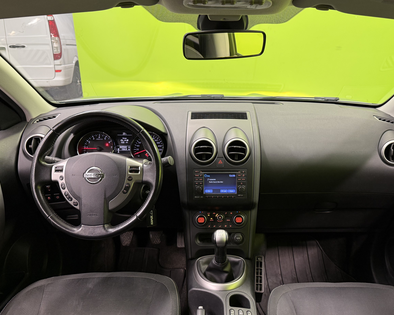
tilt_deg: -21.1
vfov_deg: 50.0
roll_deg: -0.8
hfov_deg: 60.3
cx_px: 221
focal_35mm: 29
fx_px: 338
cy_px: 164
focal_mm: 6.76
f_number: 1.78
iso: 160
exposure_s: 1/50
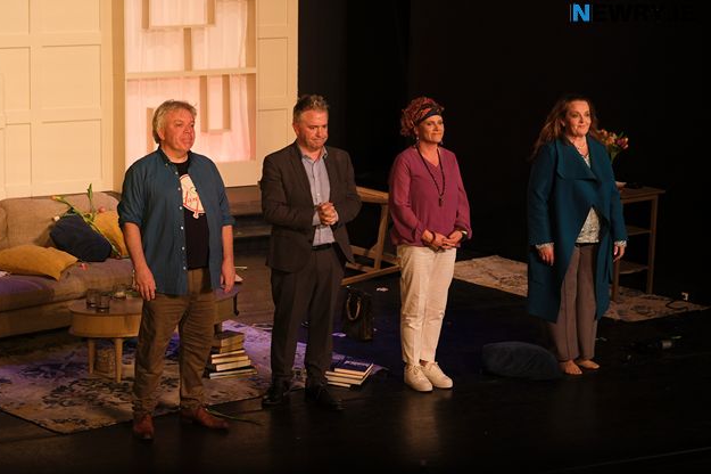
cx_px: 353
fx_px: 1540
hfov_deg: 26.0
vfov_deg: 17.5
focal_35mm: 78
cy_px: 228
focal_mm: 50
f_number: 2.8
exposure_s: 1/250
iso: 1250
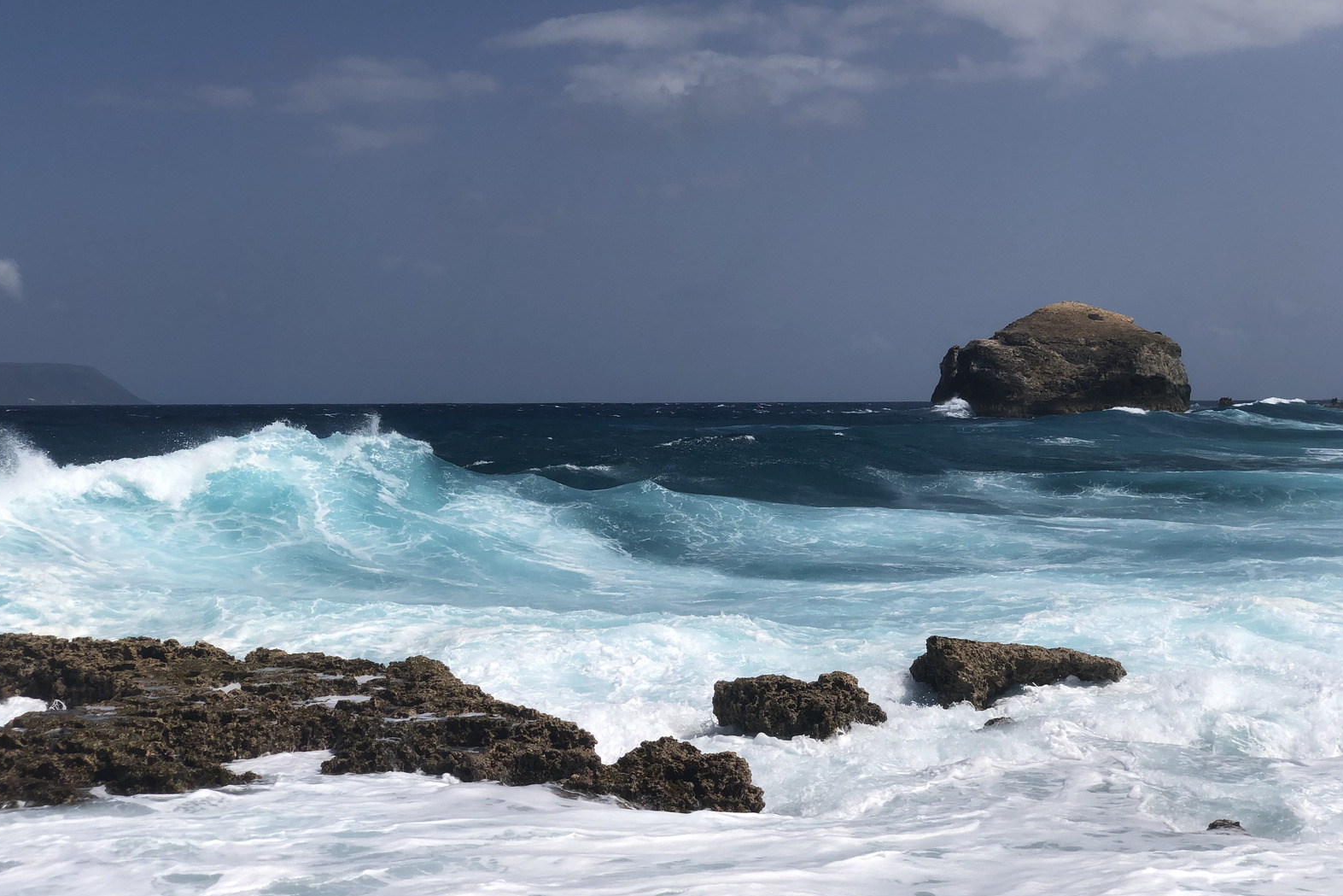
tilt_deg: +1.2
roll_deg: -0.1
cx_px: 670
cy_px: 389
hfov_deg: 36.2
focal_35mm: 55
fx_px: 2052
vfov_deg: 24.6
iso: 16
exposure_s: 1/2825
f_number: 2.4
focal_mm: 6
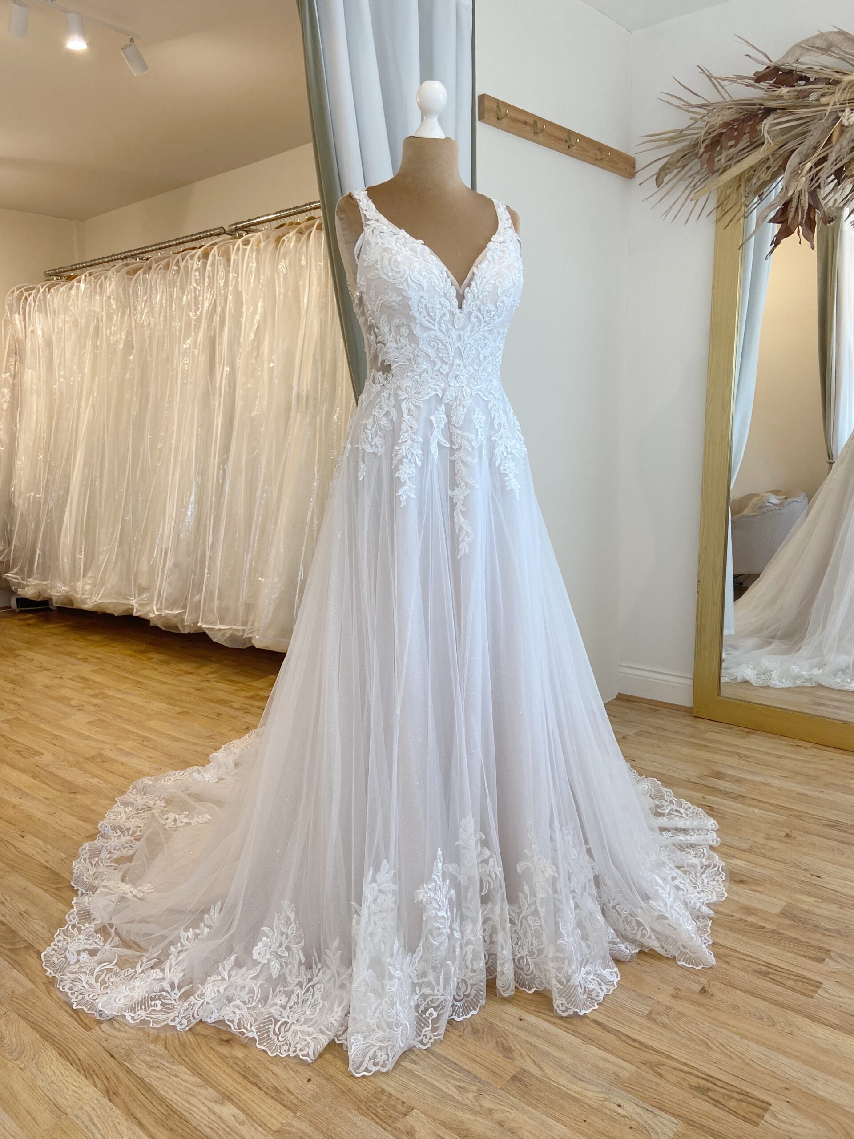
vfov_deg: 67.3
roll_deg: +1.8
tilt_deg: -8.2
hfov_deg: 53.1
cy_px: 570
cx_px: 427
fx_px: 855
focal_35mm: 26
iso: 100
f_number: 1.8
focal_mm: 4.25
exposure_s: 1/121
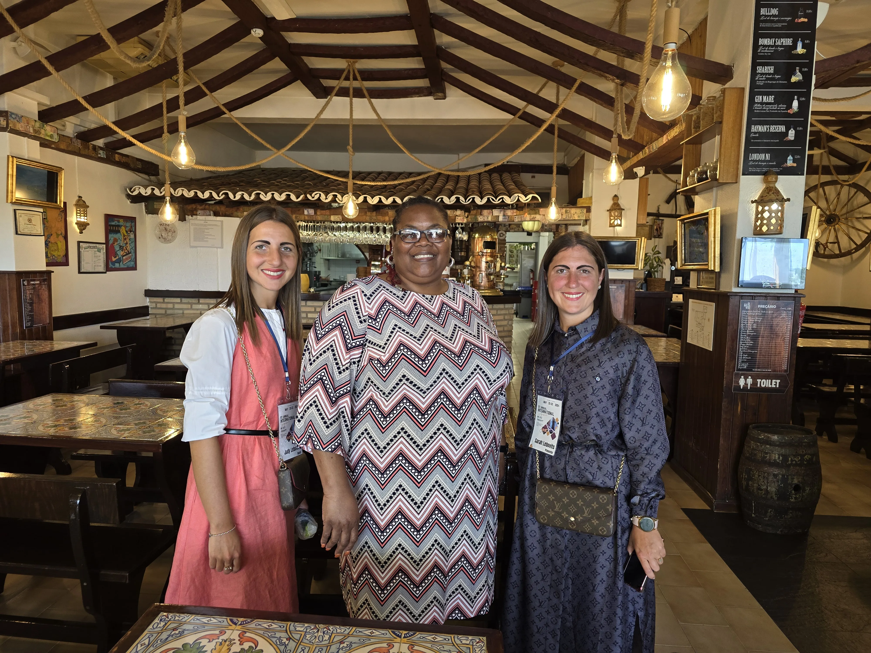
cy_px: 326
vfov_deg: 58.9
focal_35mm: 23
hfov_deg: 73.9
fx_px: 579
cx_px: 436
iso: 100
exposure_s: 1/100
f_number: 1.7
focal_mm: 6.3
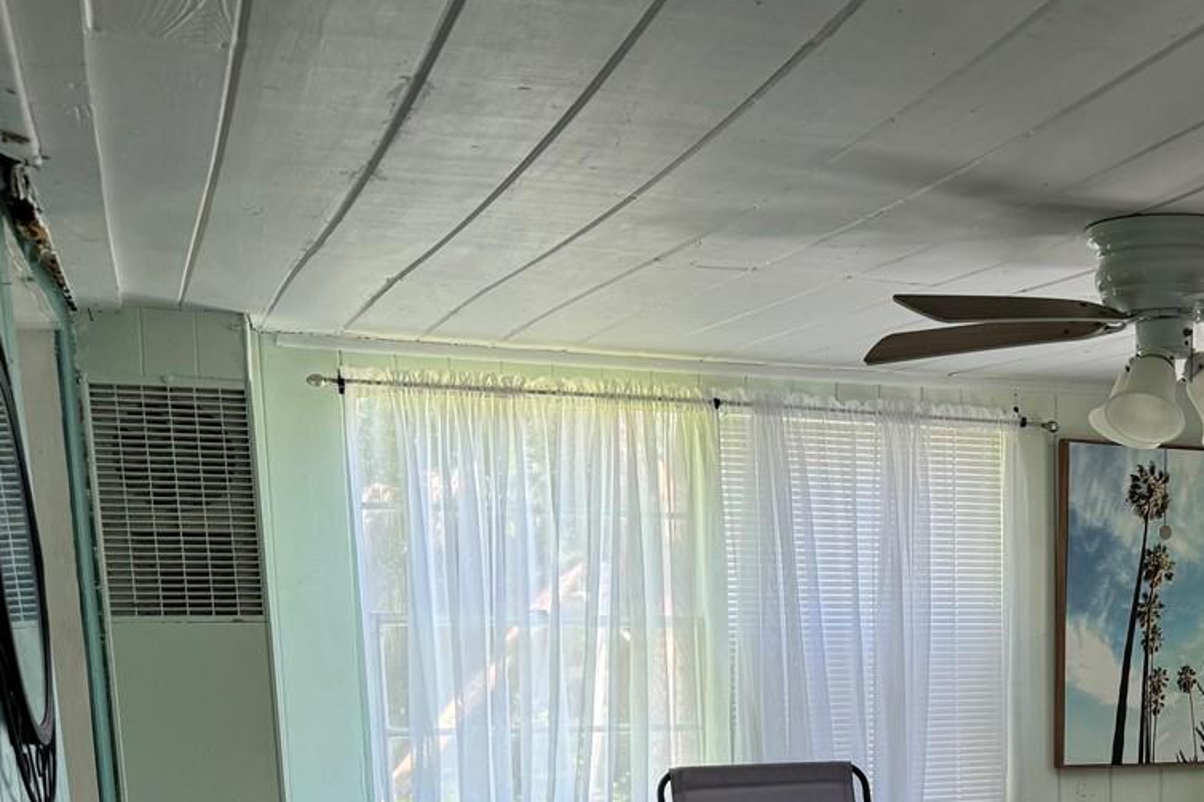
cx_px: 1111
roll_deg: -0.3
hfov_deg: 35.1
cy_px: 896
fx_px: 1772
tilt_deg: -8.7
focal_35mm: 53
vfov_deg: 23.8
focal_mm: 6.76
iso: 100
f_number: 1.78
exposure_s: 1/121
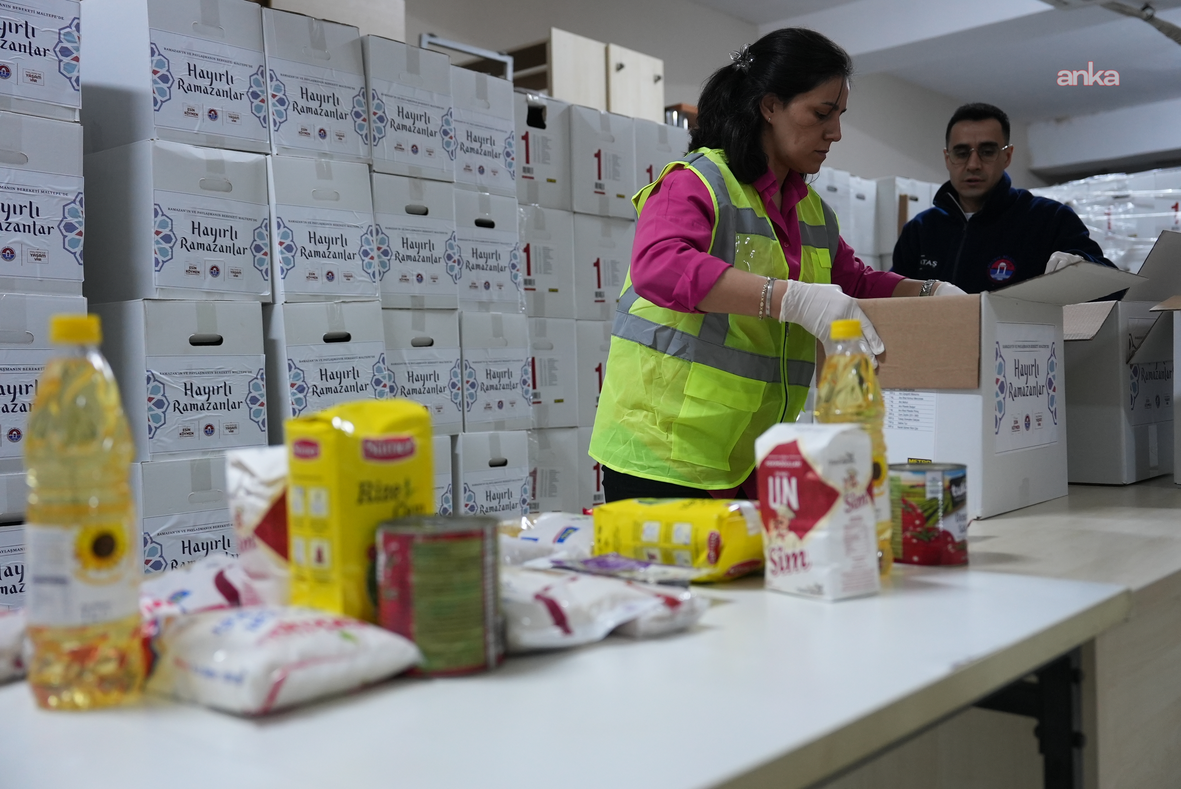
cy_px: 394
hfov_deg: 55.8
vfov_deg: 38.9
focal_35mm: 34
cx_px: 590
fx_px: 1116
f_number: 2.8
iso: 3200
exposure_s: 1/160
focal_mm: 34
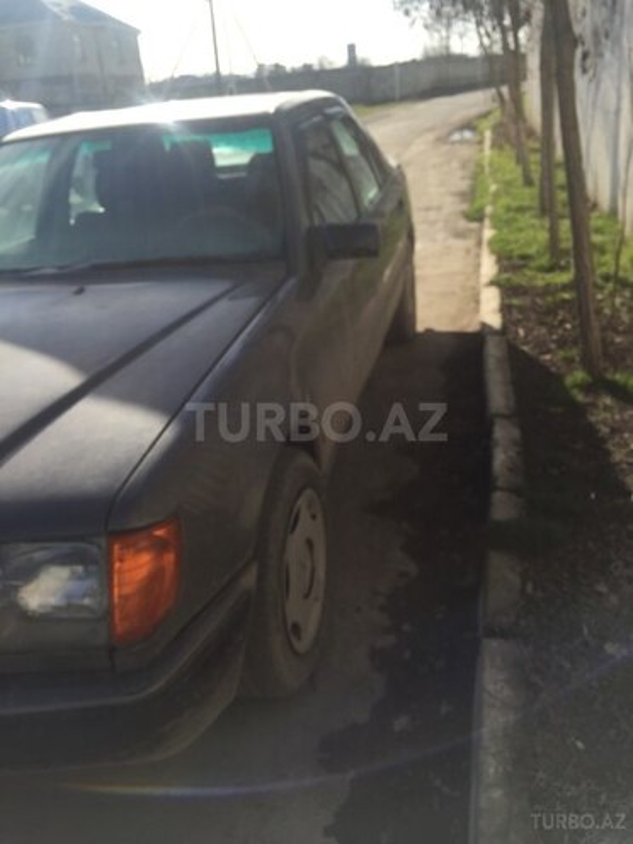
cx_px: 316
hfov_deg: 48.2
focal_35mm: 29
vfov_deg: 61.7
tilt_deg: -23.6
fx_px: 707
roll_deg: +6.1
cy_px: 422
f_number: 2.2
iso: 32
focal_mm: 4.15
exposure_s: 1/1199
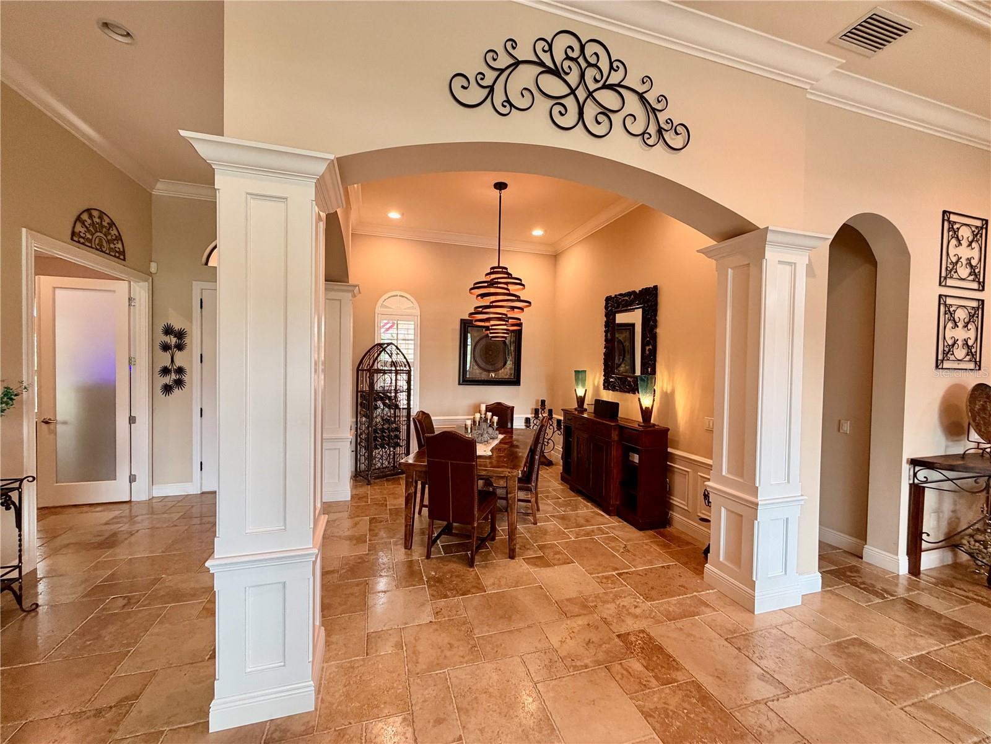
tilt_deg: -1.6
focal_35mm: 14
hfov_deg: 102.1
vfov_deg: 85.7
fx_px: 401
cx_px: 496
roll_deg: -0.7
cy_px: 372
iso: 250
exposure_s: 1/60
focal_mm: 2.22
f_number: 2.2
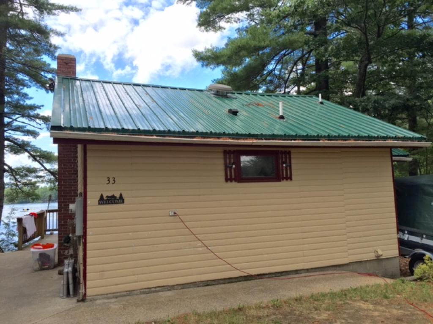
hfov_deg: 61.7
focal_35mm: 29
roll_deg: +0.9
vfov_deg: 48.2
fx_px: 363
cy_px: 162
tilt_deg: +3.2
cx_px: 216
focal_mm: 4.15
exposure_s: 1/898
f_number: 2.2
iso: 32
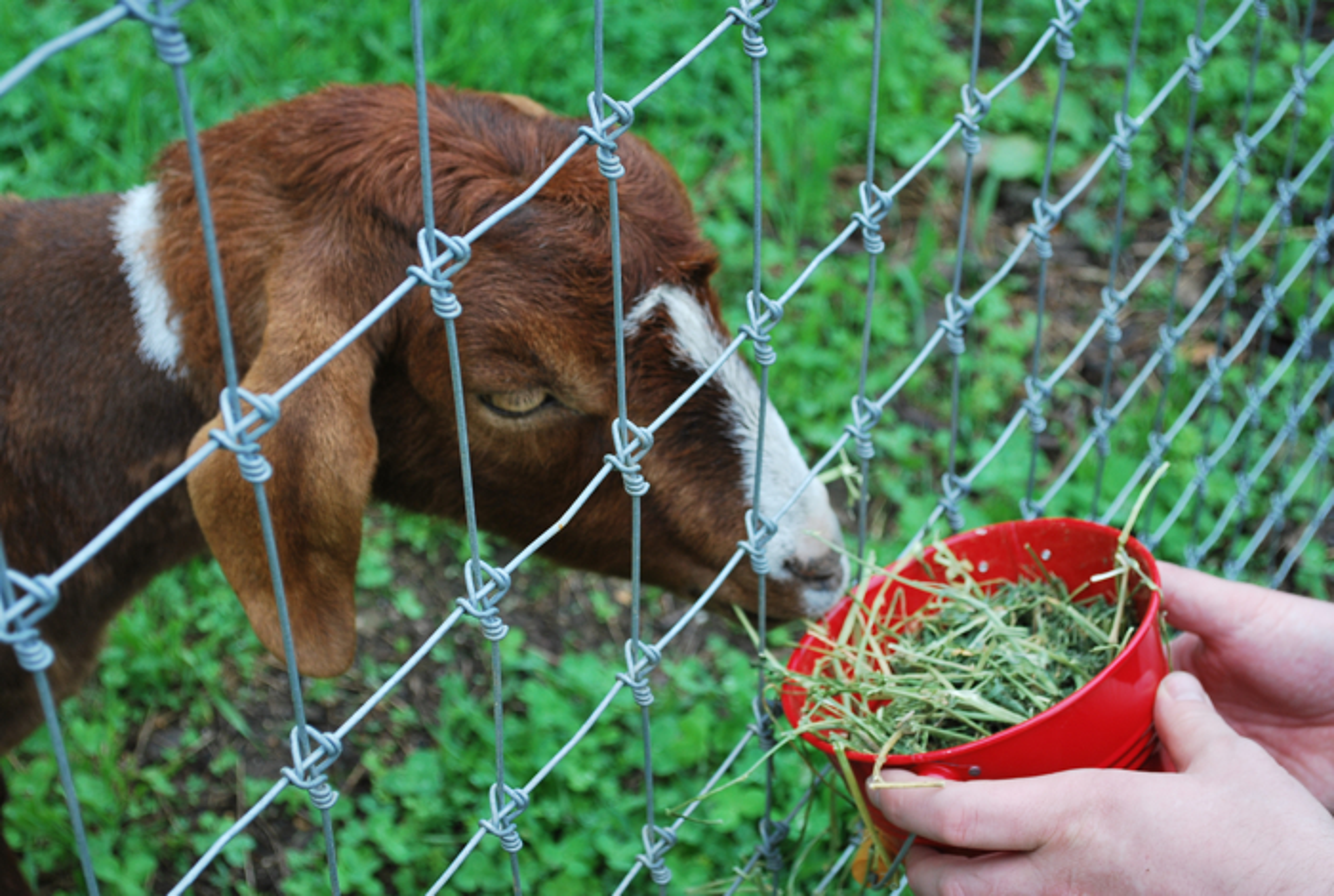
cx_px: 667
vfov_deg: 20.7
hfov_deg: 30.4
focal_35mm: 66
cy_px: 448
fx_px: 2451
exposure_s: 1/125
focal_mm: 44
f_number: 5.6
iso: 200
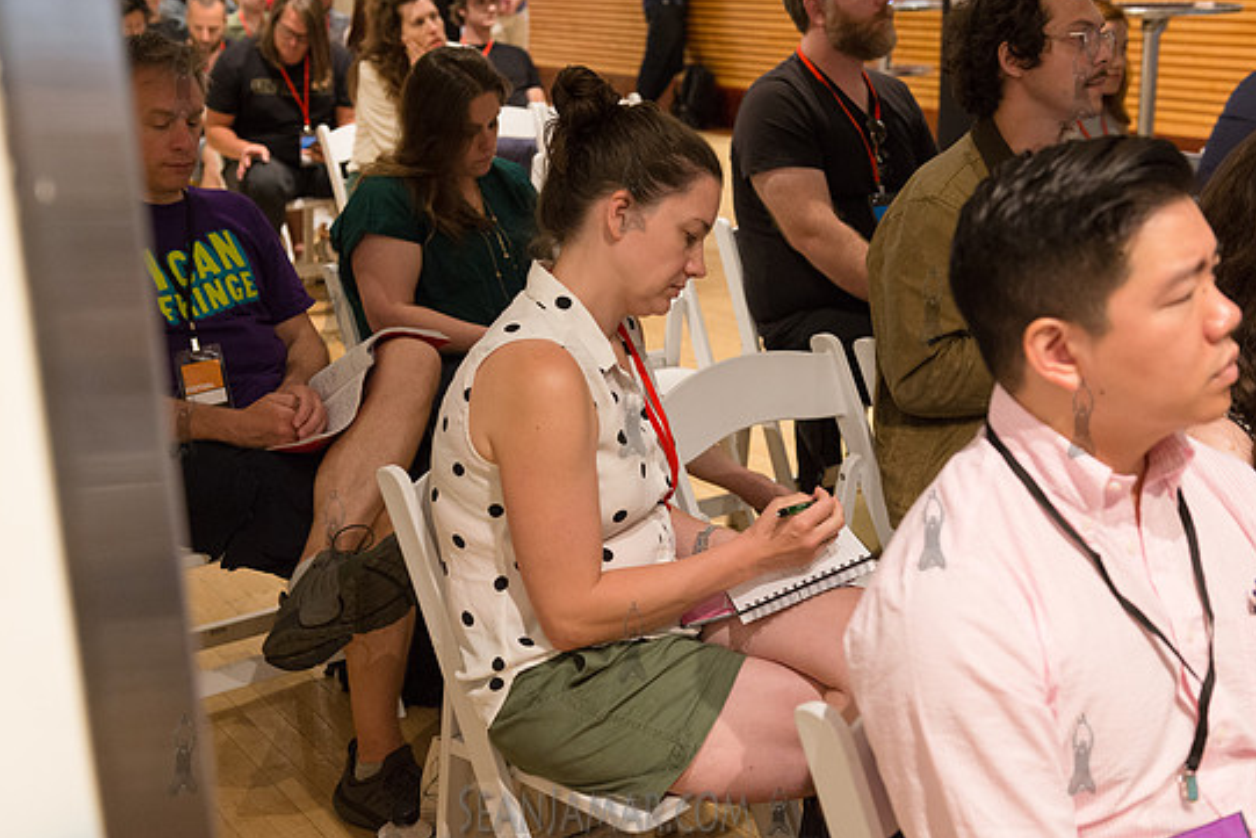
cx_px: 631
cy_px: 417
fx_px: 1570
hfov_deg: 43.6
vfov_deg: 29.9
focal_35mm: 45
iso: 2500
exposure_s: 1/100
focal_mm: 42
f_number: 4
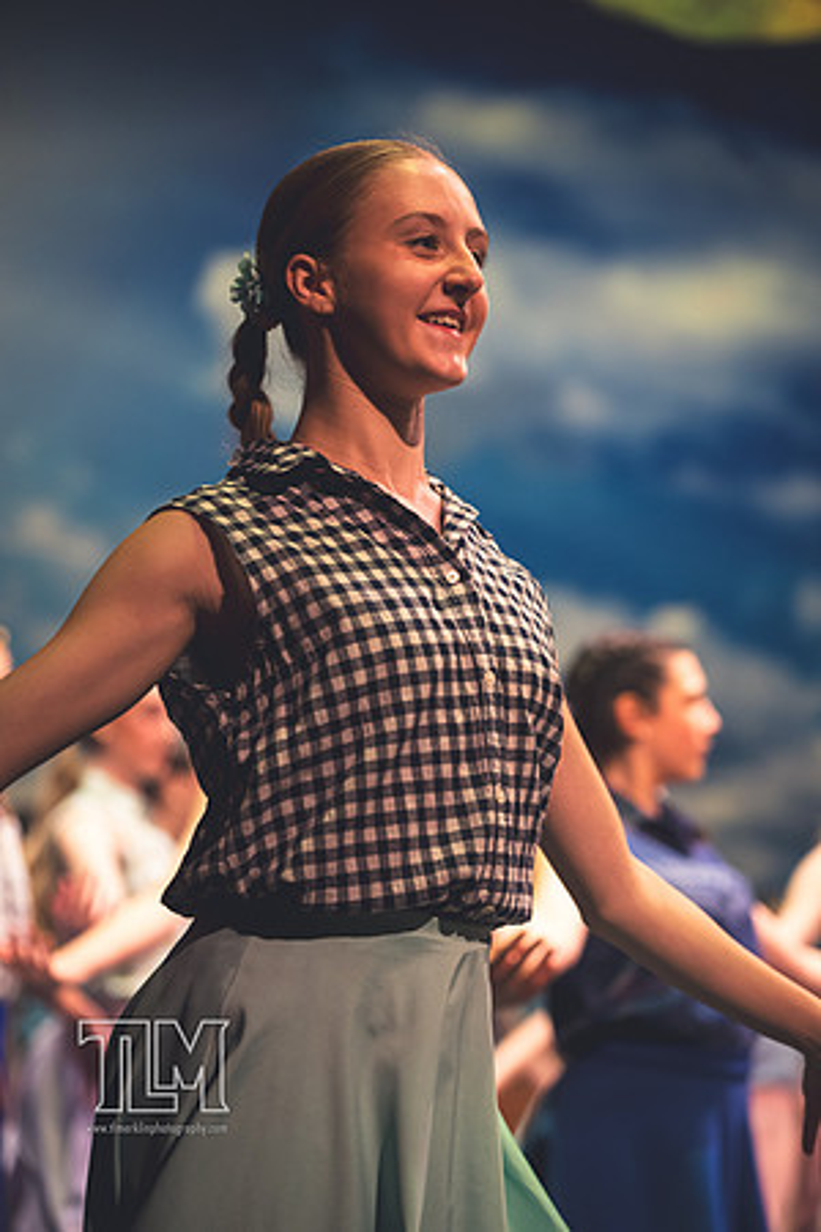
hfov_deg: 14.4
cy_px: 616
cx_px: 410
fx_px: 3250
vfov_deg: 21.5
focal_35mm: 95
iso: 2500
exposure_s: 1/250
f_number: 2.8
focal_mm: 95
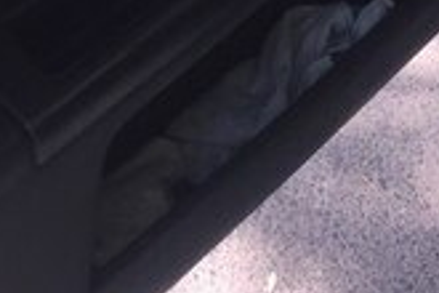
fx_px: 1475
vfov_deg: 10.8
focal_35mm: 121
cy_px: -174
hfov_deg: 16.7
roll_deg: -4.5
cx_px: 48
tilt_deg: -42.9
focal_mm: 4.15
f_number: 2.2
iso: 32
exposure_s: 1/373
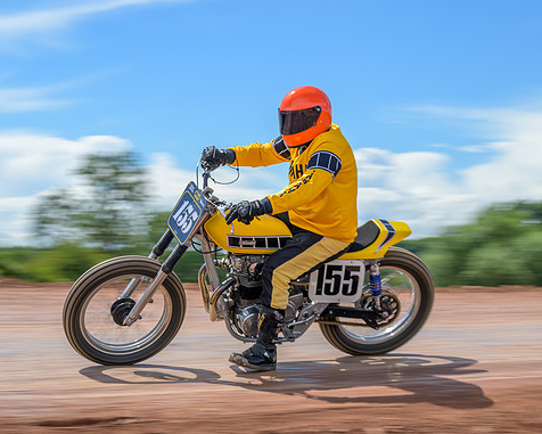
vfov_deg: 19.2
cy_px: 215
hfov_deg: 23.8
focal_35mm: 80
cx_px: 216
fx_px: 1284
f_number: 9
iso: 64
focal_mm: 70
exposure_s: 1/100
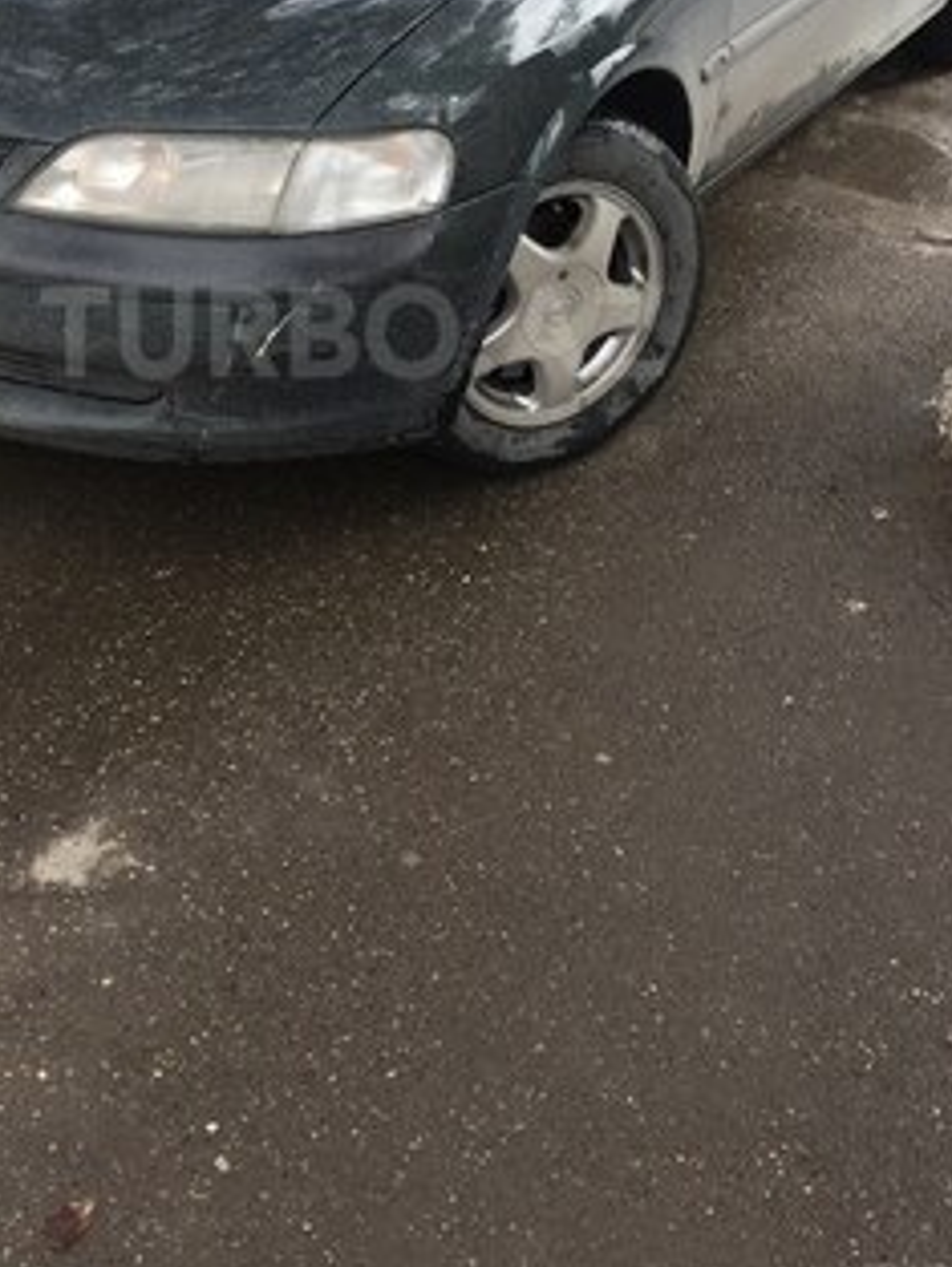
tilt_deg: -28.4
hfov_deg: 31.4
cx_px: 352
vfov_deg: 40.2
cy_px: 332
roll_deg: +1.7
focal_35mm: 46
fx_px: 1686
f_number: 2.2
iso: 32
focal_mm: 4.15
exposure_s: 1/482
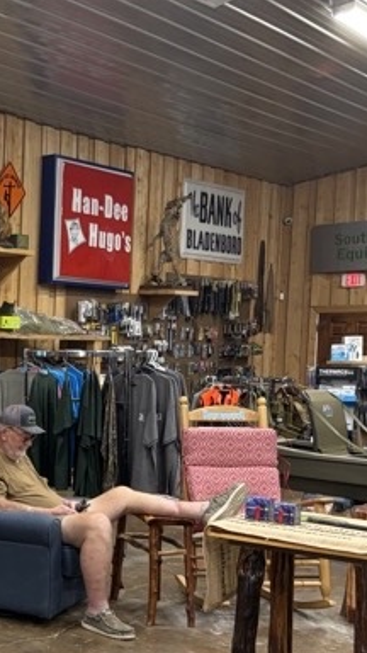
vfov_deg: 35.2
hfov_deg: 17.7
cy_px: 418
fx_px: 1021
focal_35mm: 59
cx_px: -224
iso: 125
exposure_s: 1/95
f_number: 1.6
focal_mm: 5.96
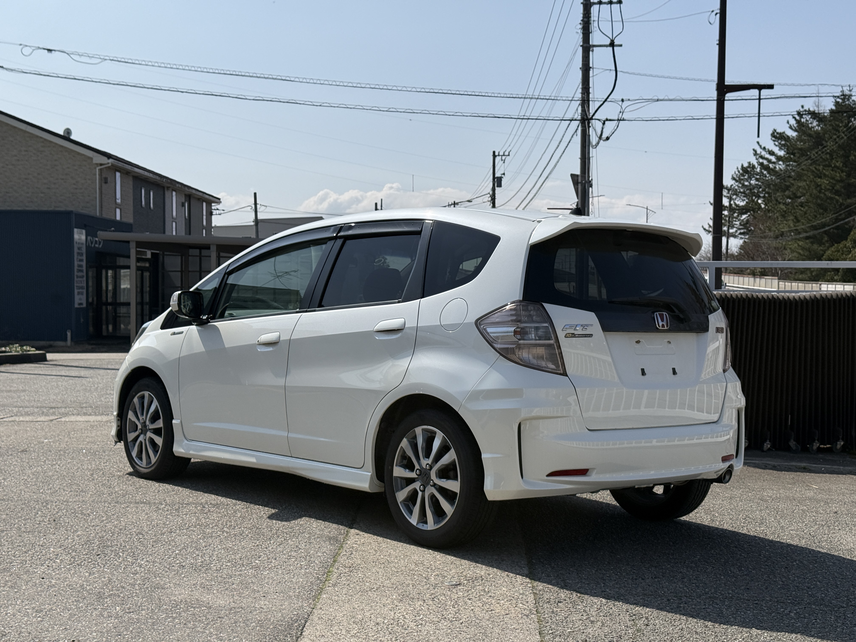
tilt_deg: -1.7
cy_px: 321
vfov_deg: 30.3
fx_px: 1187
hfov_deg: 39.7
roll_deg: -0.3
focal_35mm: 48
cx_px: 428
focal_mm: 6.76
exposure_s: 1/11364
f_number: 1.78
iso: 80
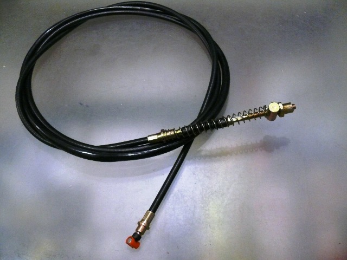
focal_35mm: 35
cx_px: 174
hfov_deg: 52.6
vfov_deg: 40.7
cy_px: 130
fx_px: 351
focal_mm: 7.4
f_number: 2.8
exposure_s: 1/20
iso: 800
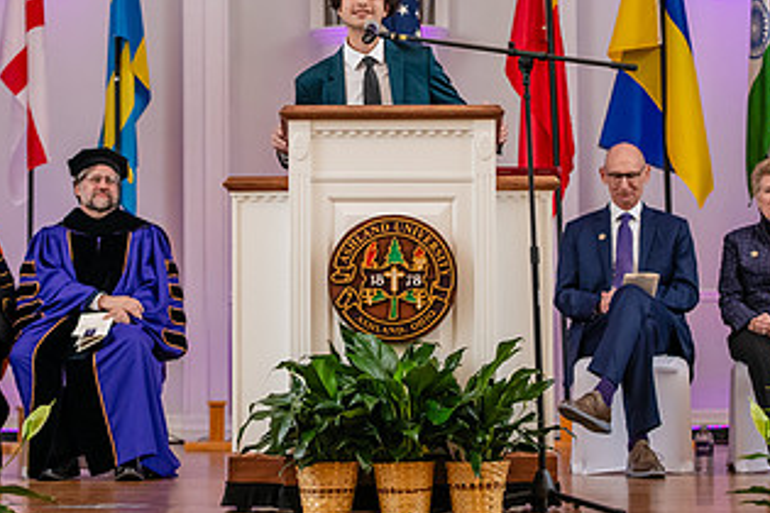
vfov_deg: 9.9
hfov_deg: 14.9
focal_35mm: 138
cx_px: 359
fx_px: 2951
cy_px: 158
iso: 1600
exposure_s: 1/200
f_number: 3.5
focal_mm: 75
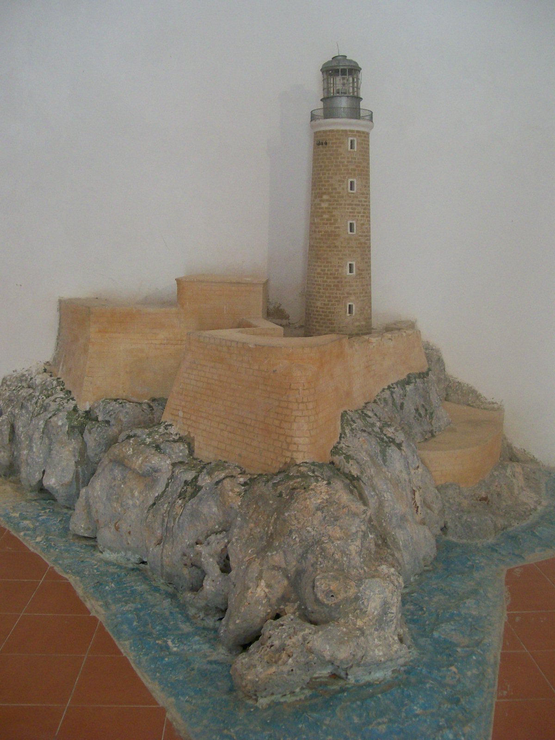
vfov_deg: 51.4
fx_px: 770
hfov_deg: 39.7
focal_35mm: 36
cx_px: 278
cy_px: 370
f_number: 2.7
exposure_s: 1/13.9
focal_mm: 6
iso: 160
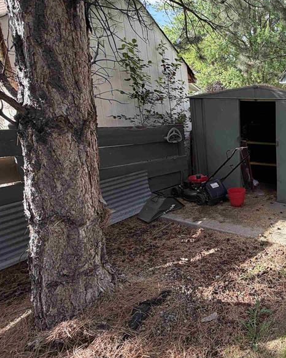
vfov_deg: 70.2
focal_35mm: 24
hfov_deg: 46.6
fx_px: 254
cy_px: 189
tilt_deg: -18.3
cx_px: 300
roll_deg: -2.7
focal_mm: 2.22
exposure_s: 1/142
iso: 40
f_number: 2.2
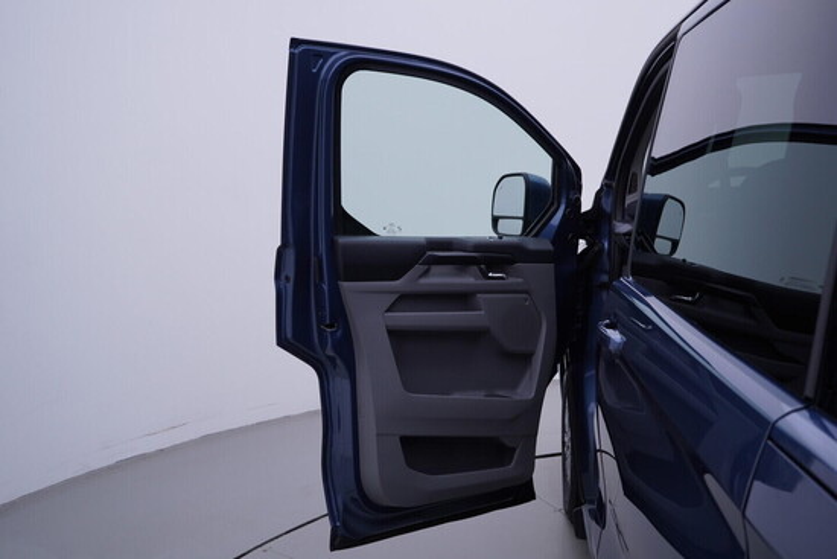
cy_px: 280
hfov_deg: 53.1
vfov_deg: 36.9
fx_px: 837
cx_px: 418
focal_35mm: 36
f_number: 4.5
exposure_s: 1/80
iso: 125
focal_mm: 24
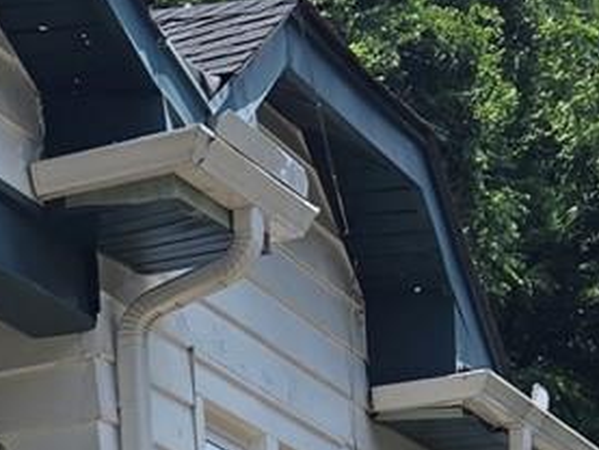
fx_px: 2943
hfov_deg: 10.8
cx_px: -534
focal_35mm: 170
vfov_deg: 8.1
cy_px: 1023
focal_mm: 5.4
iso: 25
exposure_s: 1/1445
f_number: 1.8
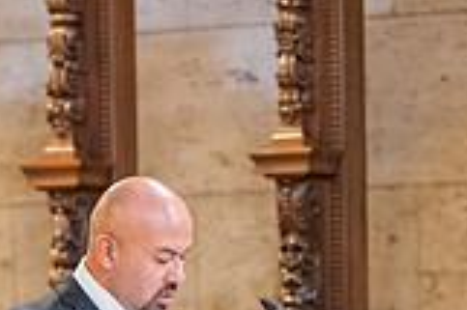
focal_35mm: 468
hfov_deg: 4.4
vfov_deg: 2.9
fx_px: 6065
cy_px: 526
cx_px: -110
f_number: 2.8
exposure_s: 1/100
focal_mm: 130
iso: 2000
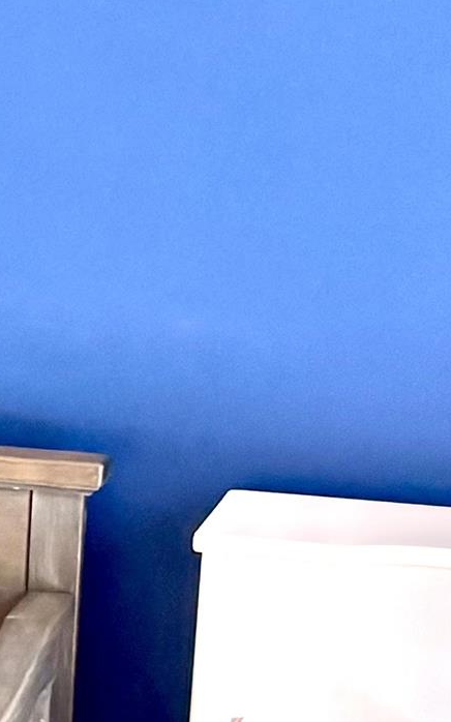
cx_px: -1038
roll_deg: +2.7
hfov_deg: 8.8
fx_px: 2203
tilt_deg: -10.4
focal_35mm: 112
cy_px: 437
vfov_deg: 18.6
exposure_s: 1/40
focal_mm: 6.76
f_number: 1.78
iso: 800
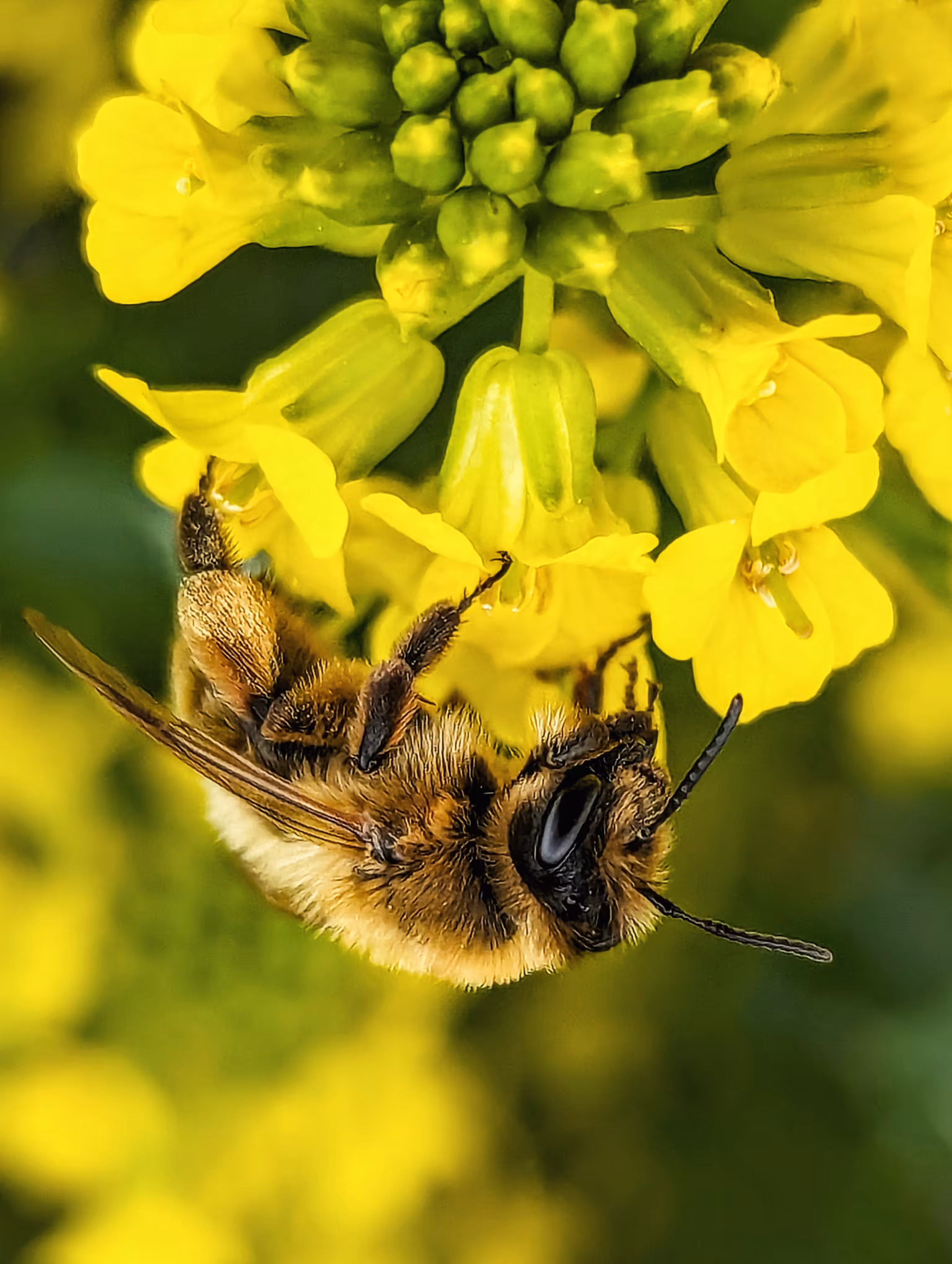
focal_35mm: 24
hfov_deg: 56.9
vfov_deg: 71.5
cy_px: 632
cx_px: 476
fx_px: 878
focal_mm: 6.81
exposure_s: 1/290
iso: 53
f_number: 1.9
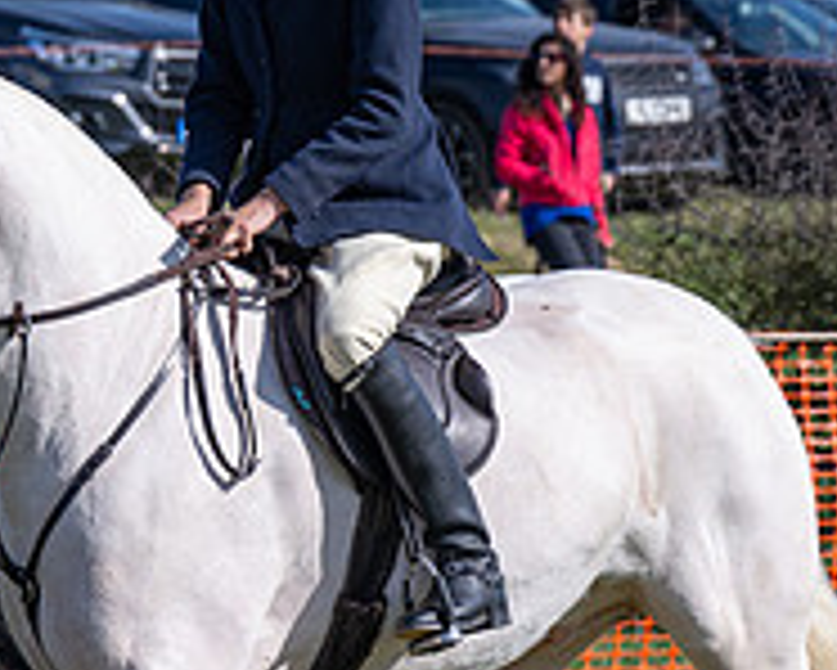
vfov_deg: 3.8
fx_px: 10187
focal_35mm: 411
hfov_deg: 4.7
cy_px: 311
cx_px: -47
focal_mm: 95
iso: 100
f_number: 4
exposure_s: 1/1600
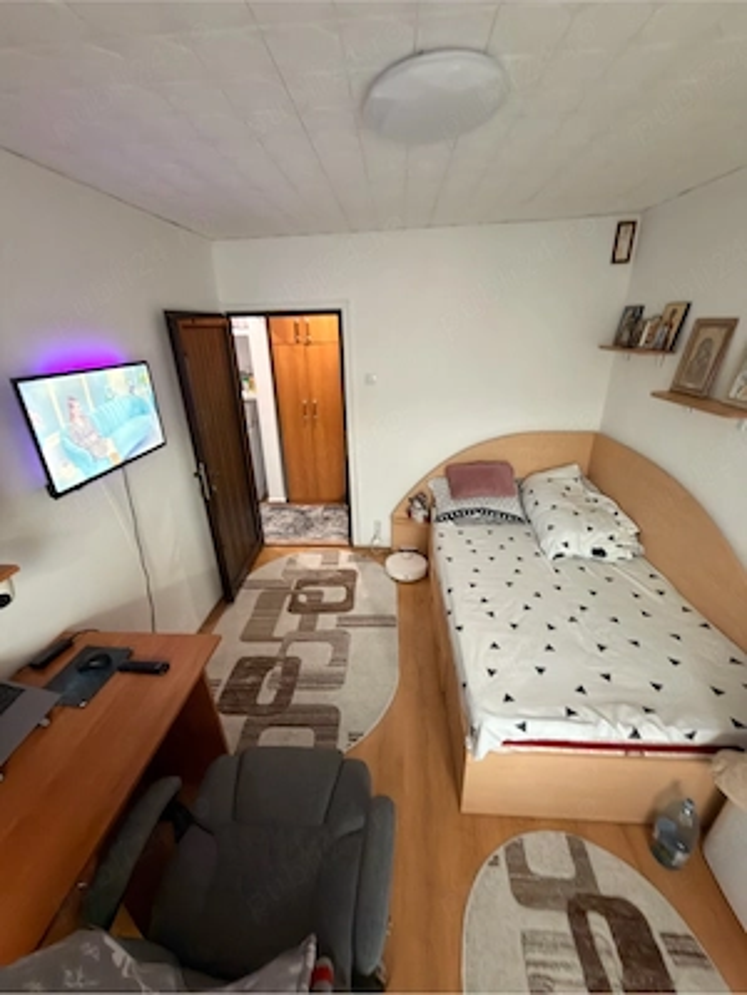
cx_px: 374
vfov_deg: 102.1
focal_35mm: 14
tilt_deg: -23.2
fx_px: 403
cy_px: 498
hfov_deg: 85.7
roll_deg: +0.9
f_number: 2.2
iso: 400
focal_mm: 2.22
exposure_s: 1/23
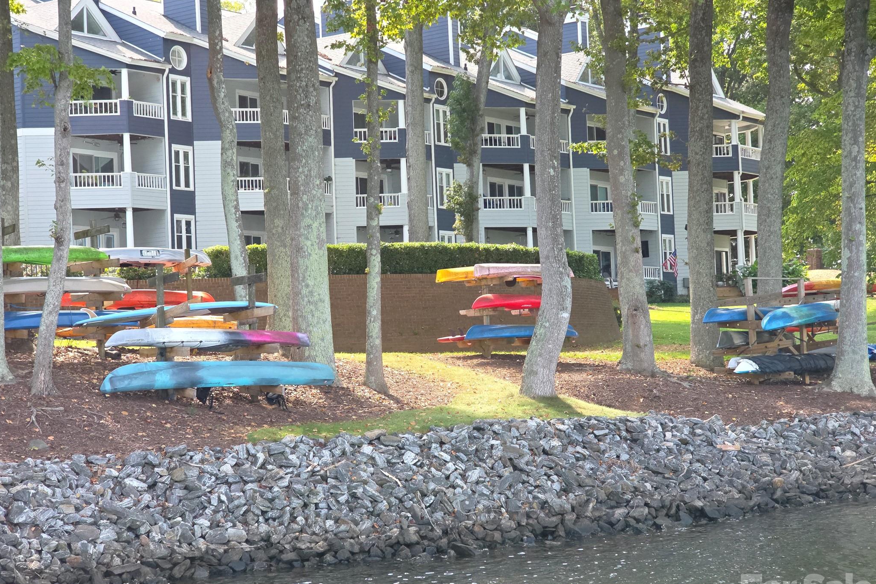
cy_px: 329
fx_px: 1752
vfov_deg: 18.9
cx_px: 438
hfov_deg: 28.1
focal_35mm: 72
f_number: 2.4
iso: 50
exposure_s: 1/230
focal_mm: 7.9
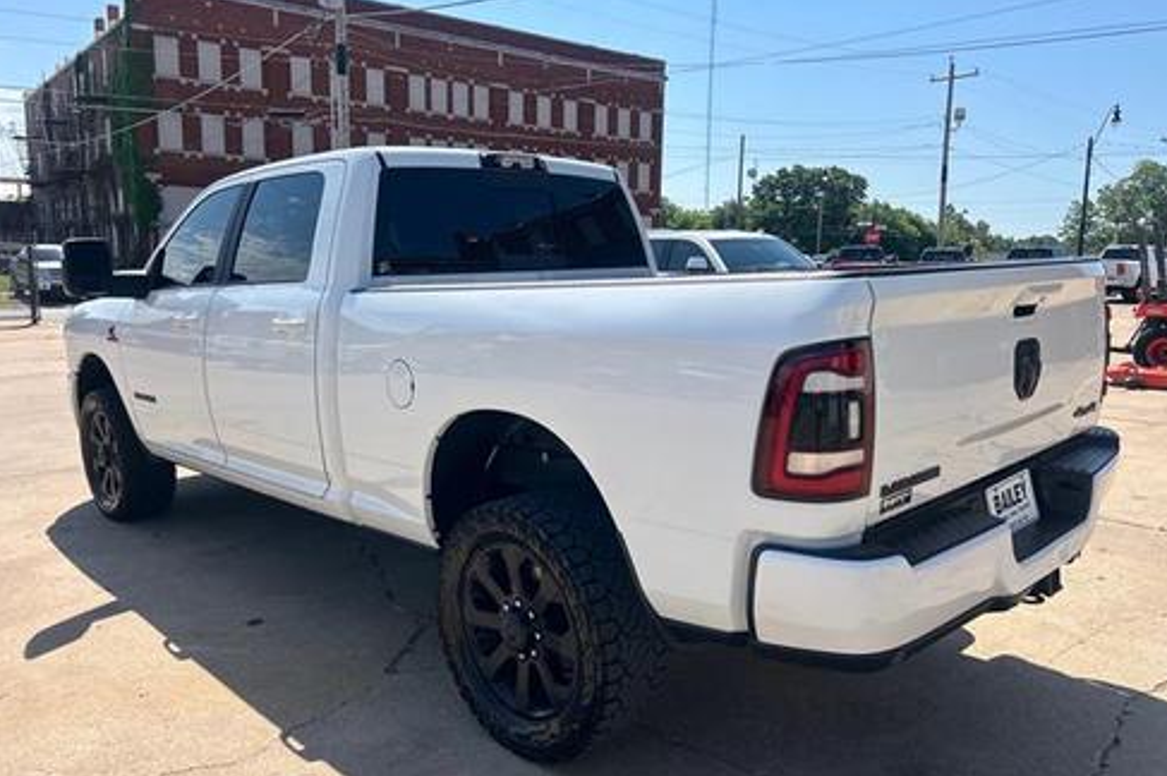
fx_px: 907
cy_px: 388
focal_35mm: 28
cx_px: 582
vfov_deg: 46.3
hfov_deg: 65.5
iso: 50
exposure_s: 1/4630
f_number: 1.5
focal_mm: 5.7
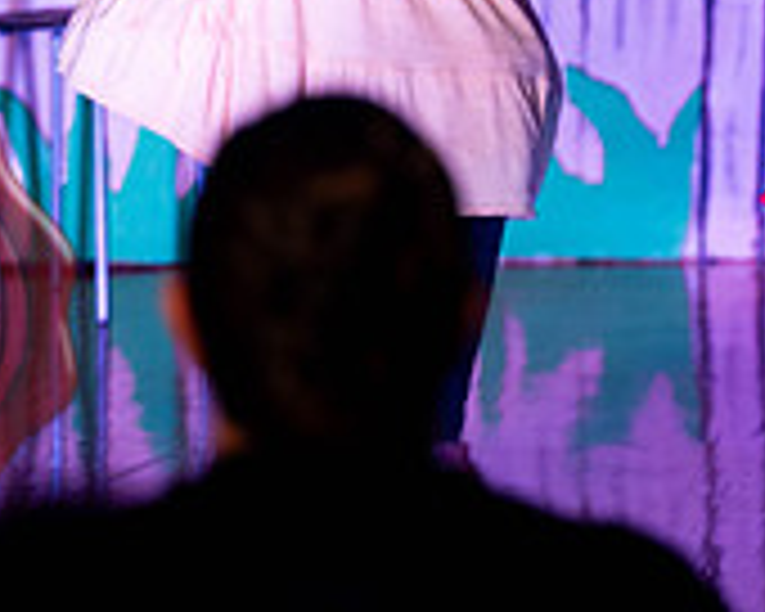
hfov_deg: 4.8
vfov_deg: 3.9
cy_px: -241
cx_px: 909
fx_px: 9056
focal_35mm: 400
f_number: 2.8
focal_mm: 125
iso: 800
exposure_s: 1/125
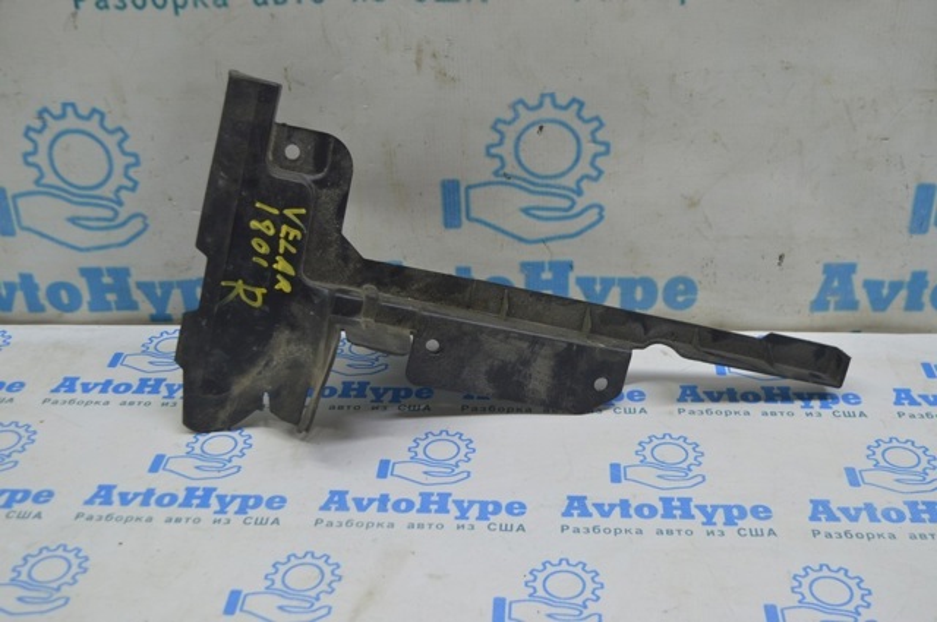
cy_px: 311
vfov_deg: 29.8
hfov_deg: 43.7
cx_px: 468
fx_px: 1170
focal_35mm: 45
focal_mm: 30
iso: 400
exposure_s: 1/40
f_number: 5.6
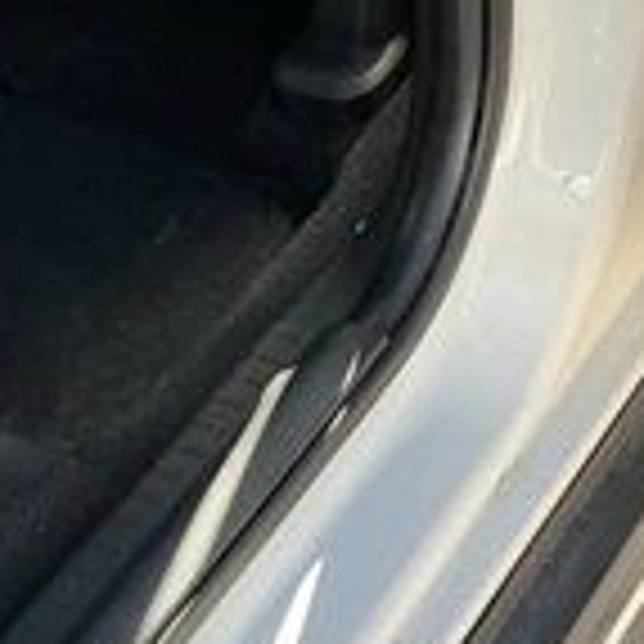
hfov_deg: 25.0
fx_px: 1452
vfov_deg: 24.4
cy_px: 558
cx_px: 270
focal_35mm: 69
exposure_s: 1/122
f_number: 1.8
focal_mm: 3
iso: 16
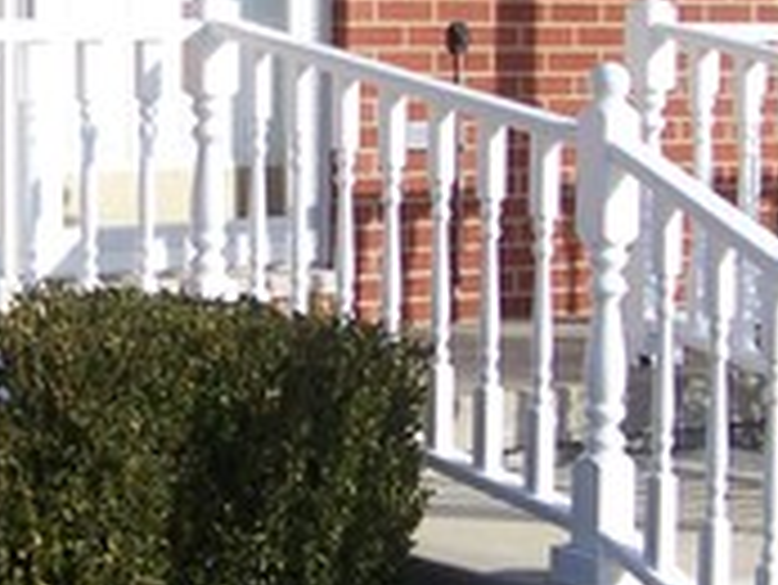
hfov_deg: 14.8
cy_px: 270
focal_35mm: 133
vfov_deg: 11.2
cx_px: 252
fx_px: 2991
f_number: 2.8
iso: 64
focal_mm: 5.85
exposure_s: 1/640
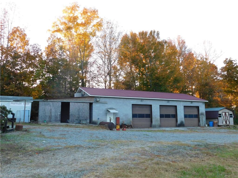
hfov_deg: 60.0
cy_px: 89
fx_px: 206
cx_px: 119
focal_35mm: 30
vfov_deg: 46.8
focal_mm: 5.3
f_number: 3.2
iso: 125
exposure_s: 1/100
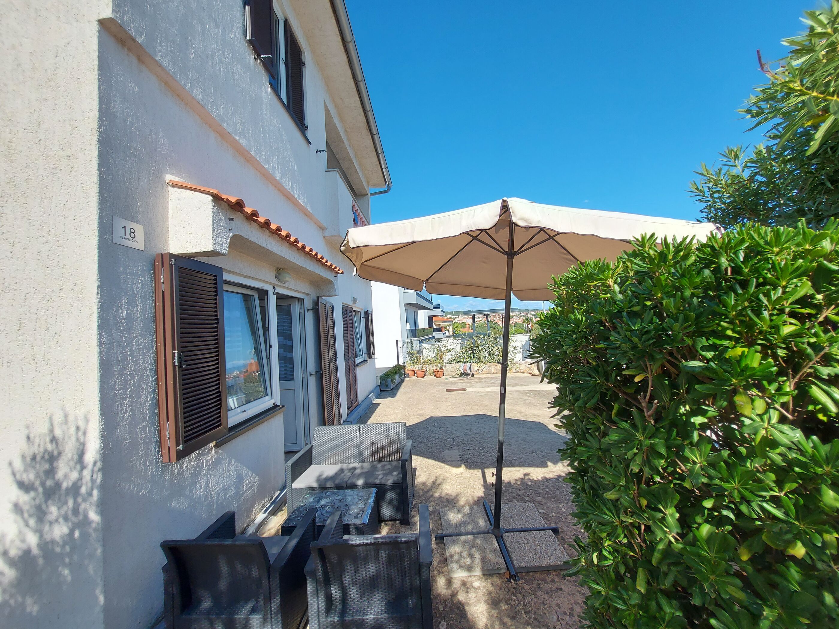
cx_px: 420
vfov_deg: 89.9
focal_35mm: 13
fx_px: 315
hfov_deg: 106.2
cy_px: 314
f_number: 2.2
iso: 50
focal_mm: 1.74
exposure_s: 1/1441
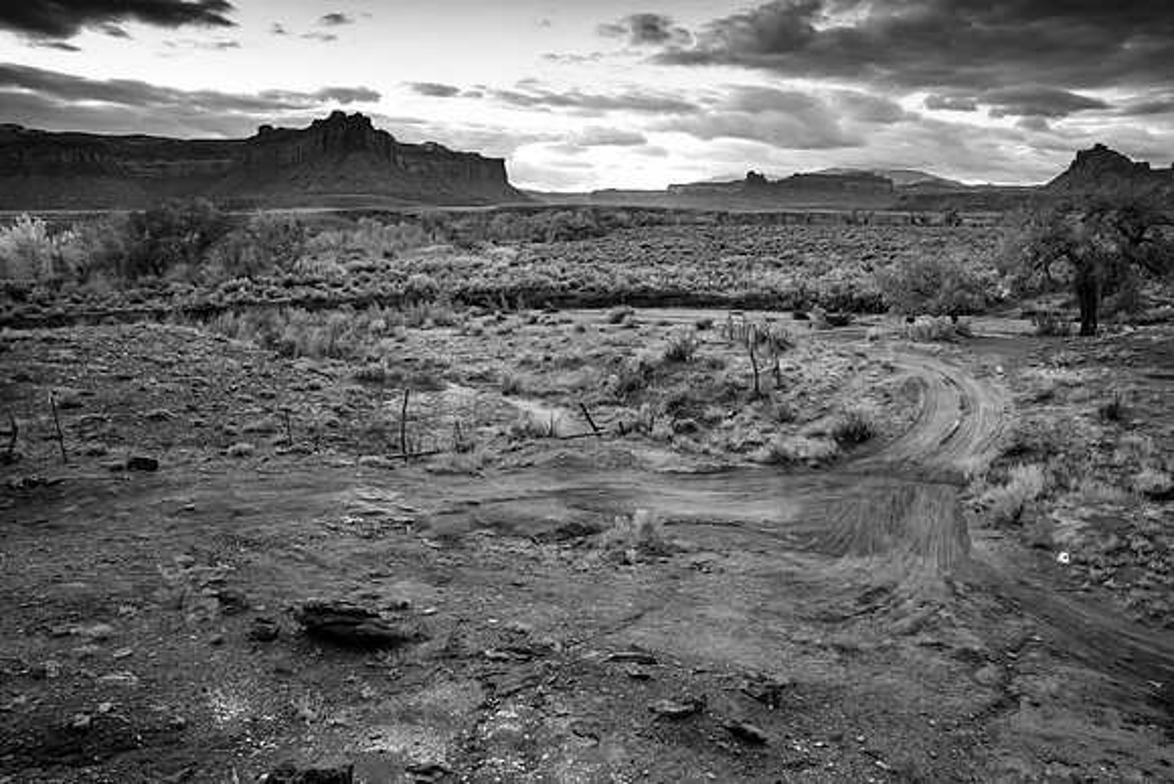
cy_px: 392
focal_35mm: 24
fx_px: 783
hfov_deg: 73.7
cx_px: 587
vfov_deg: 53.2
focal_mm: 24
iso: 4000
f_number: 4.5
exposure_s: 1/50
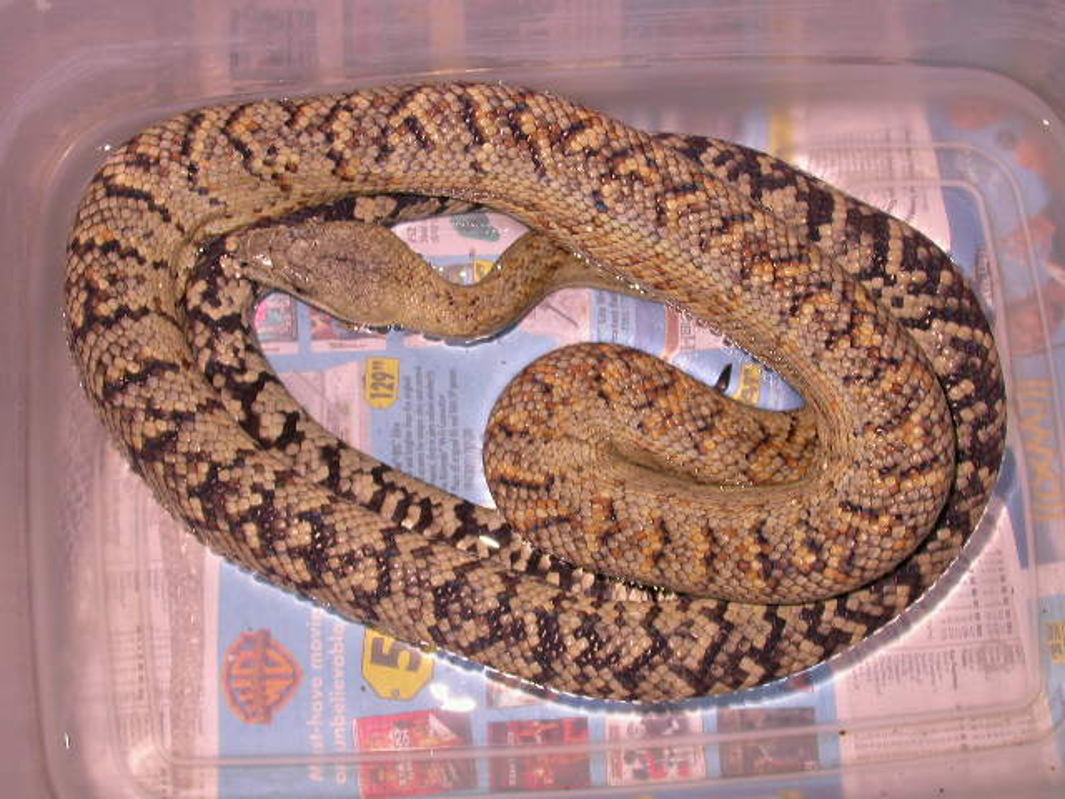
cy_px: 400
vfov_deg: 25.2
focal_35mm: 58
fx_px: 1784
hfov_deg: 33.2
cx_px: 532
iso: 100
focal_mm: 12
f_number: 3
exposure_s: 1/60.3
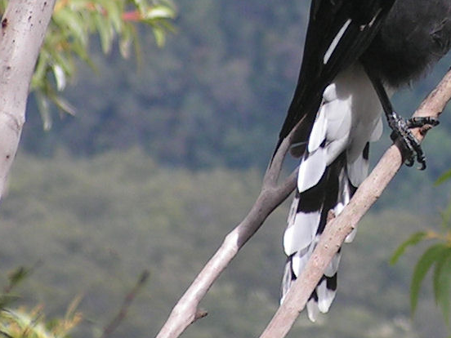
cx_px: 390
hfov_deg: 6.7
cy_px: 25
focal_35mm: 295
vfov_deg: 5.0
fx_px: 3843
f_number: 3.4
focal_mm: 26.5
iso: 64
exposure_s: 1/320
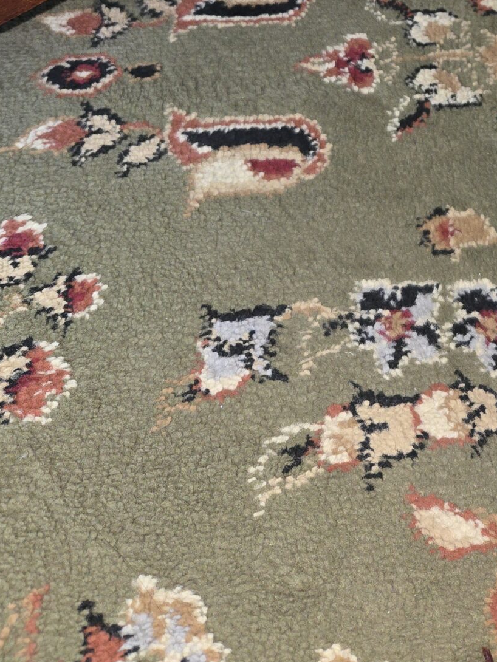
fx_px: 1033
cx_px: 512
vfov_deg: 31.3
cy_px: -79
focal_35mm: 54
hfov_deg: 25.5
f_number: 1.8
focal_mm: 5.4
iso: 125
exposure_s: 1/60
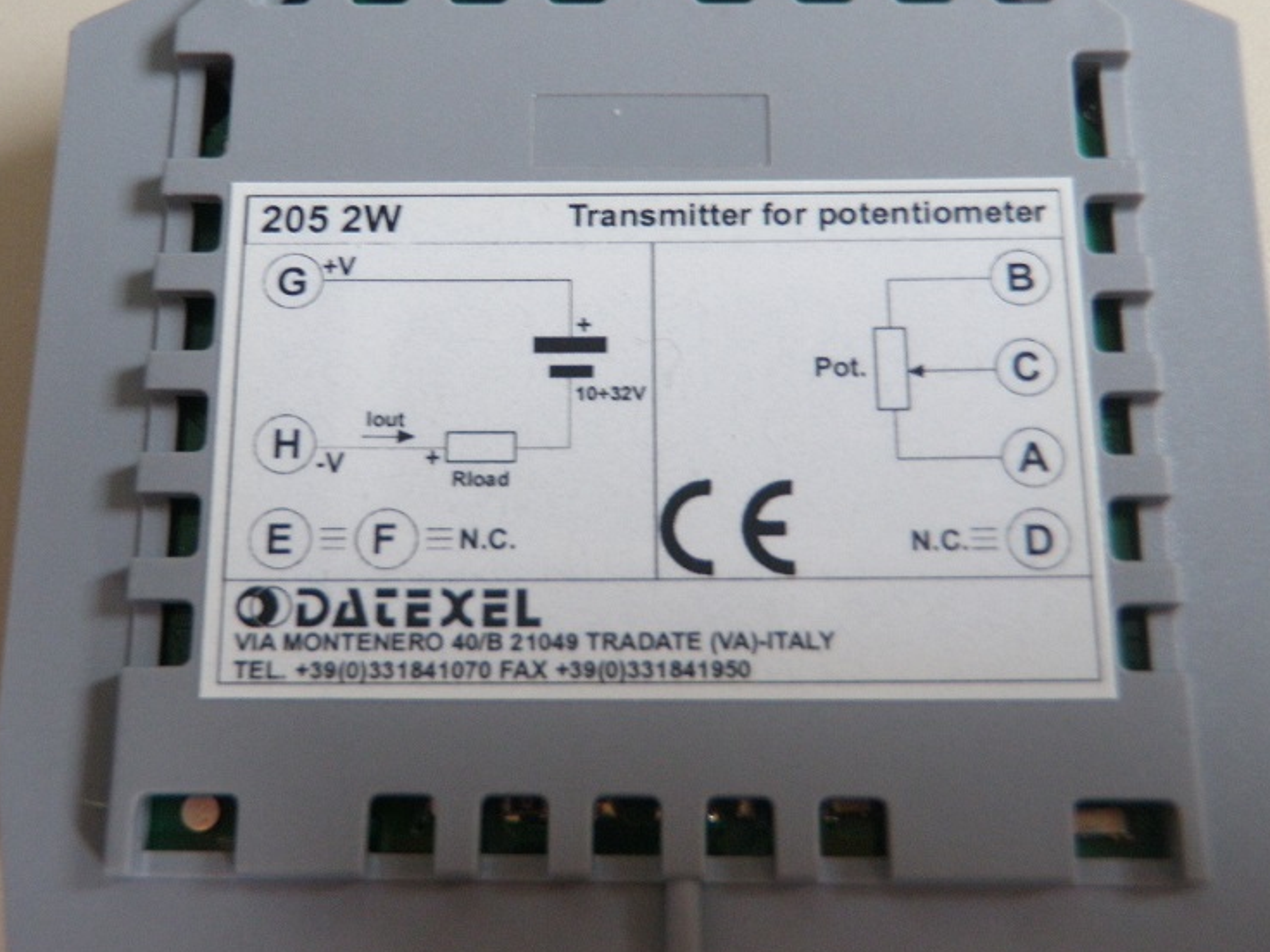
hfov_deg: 42.9
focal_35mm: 44
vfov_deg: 32.8
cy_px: 396
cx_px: 595
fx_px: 1614
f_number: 4.1
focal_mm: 6.53
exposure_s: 1/15
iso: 200
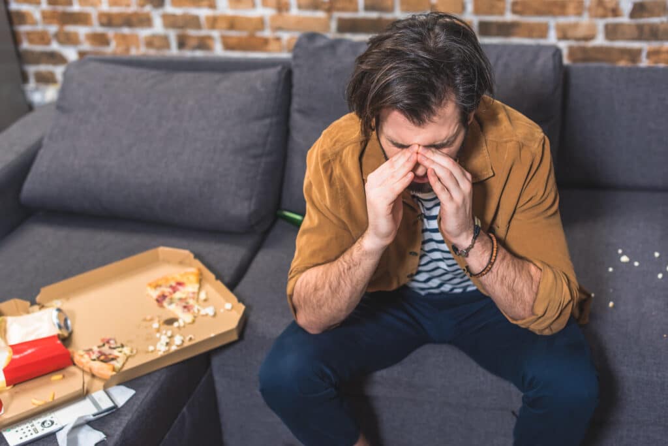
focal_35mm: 50
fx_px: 928
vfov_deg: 27.0
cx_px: 334
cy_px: 223
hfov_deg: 39.6
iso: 100
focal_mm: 50
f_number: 3.2
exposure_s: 1/200
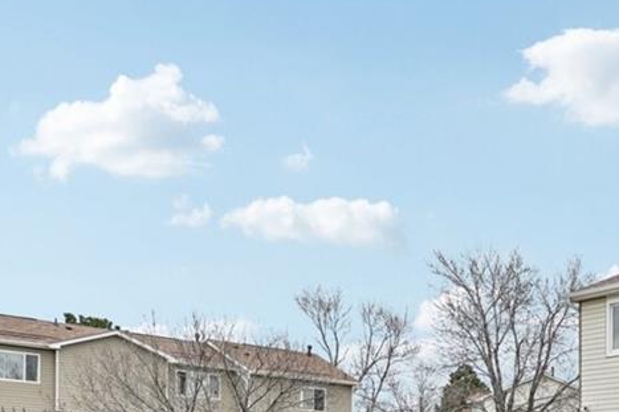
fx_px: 825
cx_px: 775
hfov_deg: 32.5
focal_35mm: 48
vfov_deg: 25.5
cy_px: 478
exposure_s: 1/125
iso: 64
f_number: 8
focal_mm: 14
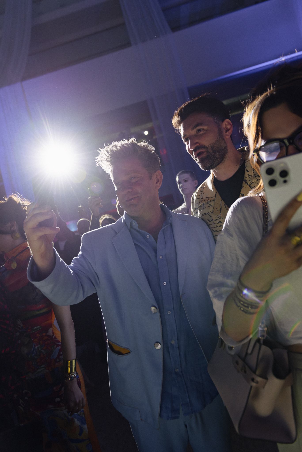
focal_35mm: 24
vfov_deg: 73.7
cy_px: 226
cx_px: 151
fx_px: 302
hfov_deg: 53.2
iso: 640
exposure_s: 1/160
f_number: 3.5
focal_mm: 24
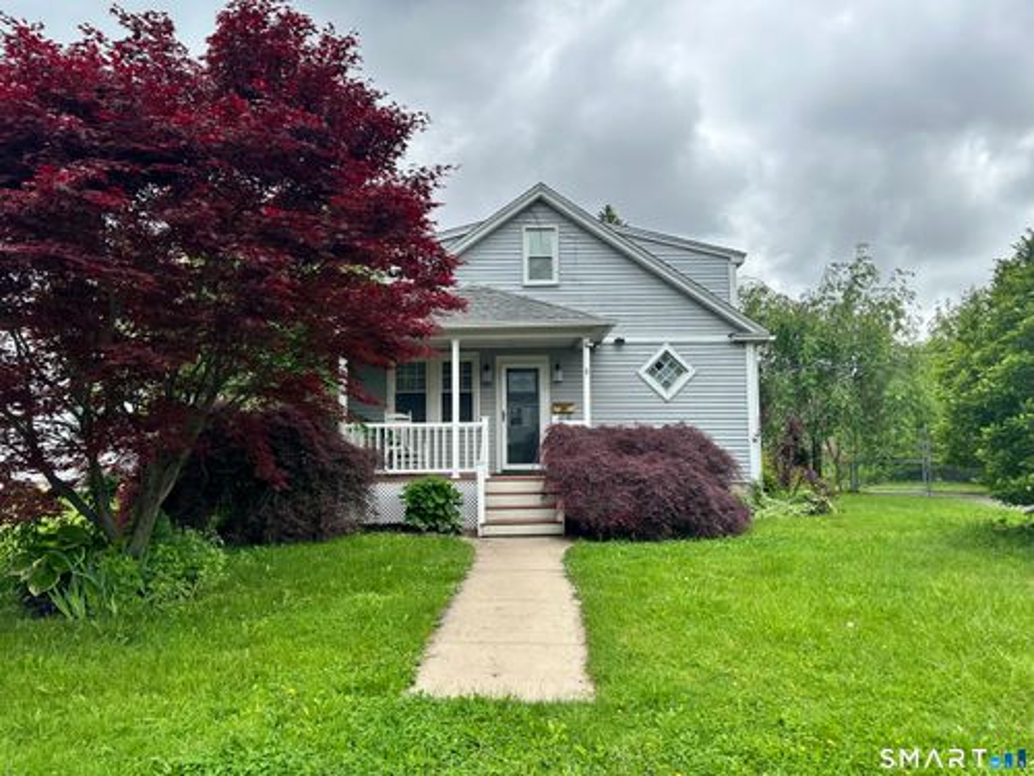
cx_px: 517
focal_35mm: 24
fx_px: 717
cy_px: 388
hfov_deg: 71.6
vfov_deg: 56.8
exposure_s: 1/1198
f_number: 1.78
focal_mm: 6.86
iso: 80
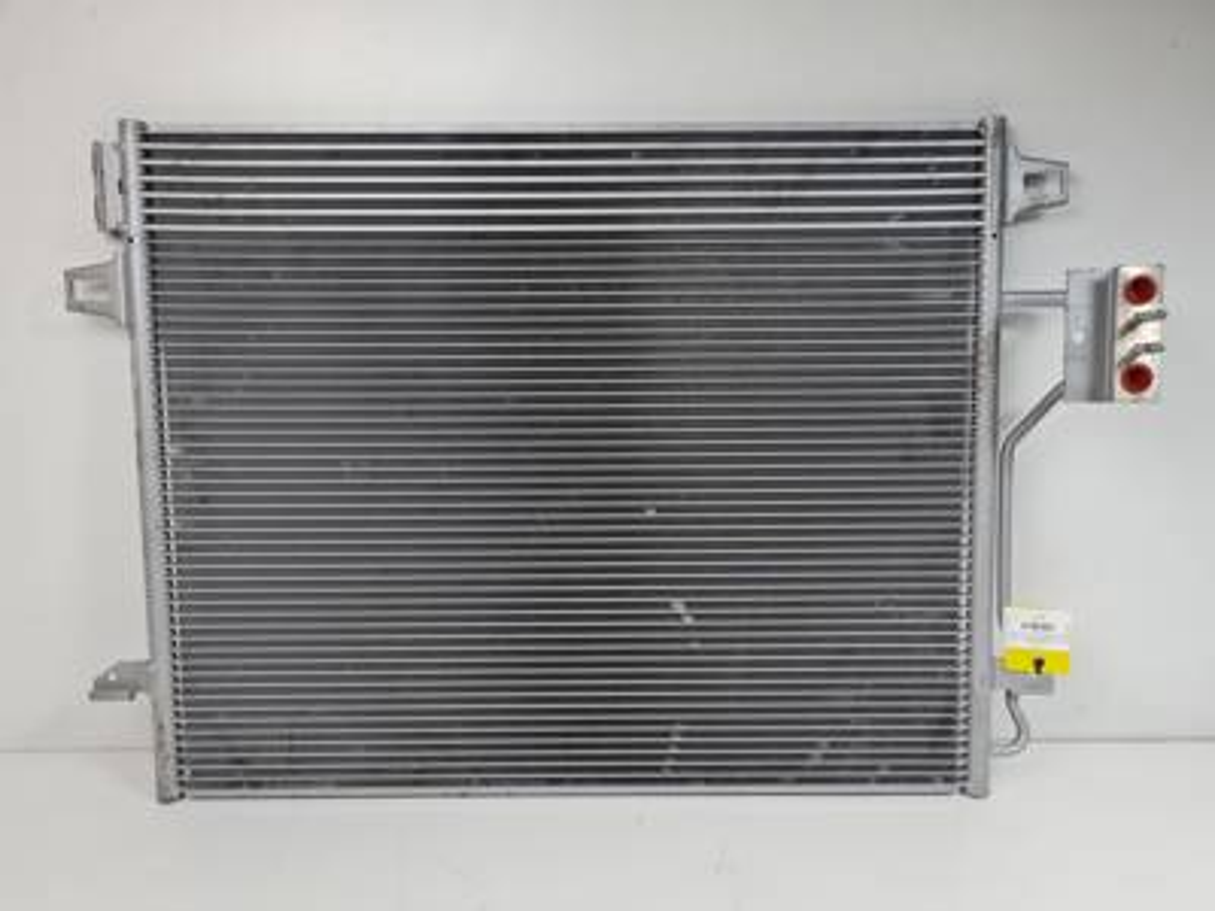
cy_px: 456
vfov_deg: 53.1
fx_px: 913
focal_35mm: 26
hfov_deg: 67.3
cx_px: 608
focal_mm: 5.4
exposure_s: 1/211
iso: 50
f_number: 1.8
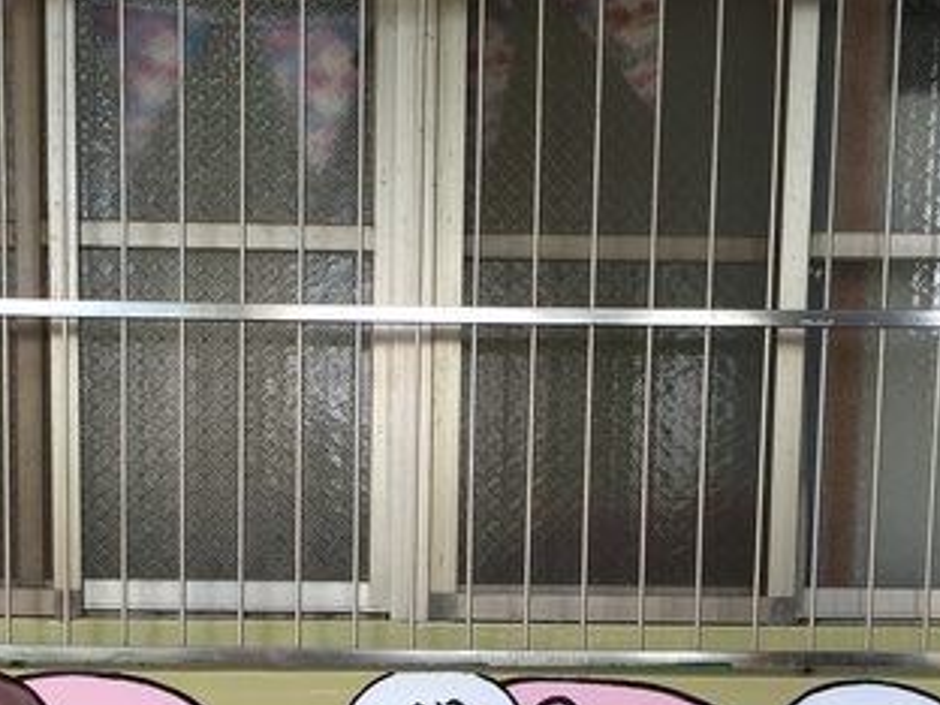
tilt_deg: -6.7
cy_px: 731
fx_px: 1765
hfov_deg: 29.7
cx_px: 377
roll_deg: -0.3
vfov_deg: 21.7
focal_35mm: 65
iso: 25
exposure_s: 1/128
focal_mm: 4.15
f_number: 2.2
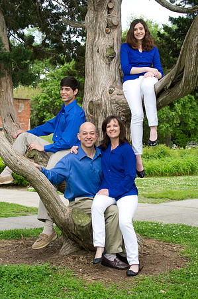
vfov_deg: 28.9
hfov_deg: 19.4
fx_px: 579
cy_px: 150
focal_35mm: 70
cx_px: 99
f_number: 7.1
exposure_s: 1/125
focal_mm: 70
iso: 320
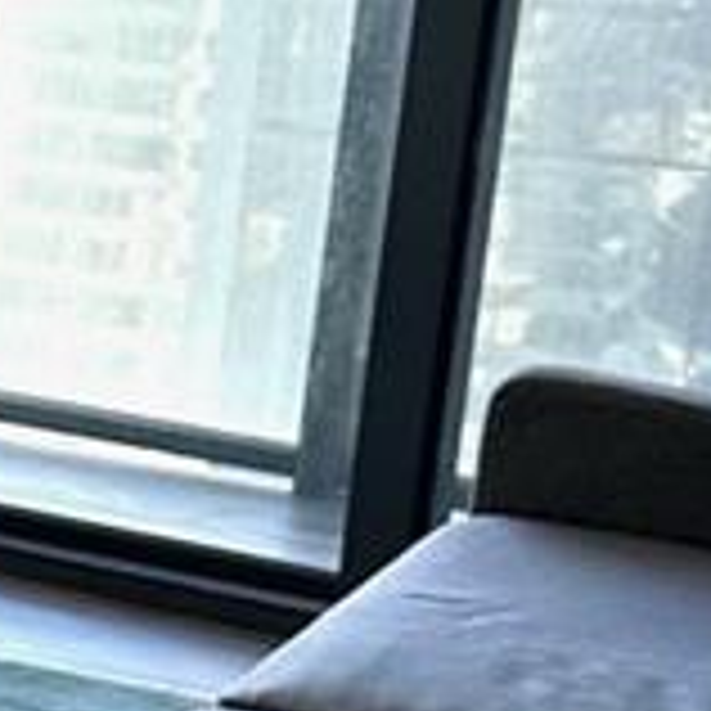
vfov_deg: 10.8
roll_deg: -1.3
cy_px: 531
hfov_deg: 9.5
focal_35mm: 161
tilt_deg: -13.2
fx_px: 3741
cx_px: -1066
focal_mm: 6.86
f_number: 1.78
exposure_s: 1/327
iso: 80
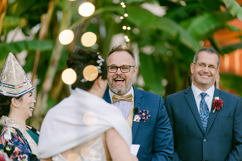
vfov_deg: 6.9
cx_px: 121
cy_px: 80
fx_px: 1345
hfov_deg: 10.3
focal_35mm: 200
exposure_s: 1/125
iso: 280
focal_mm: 200
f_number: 2.8
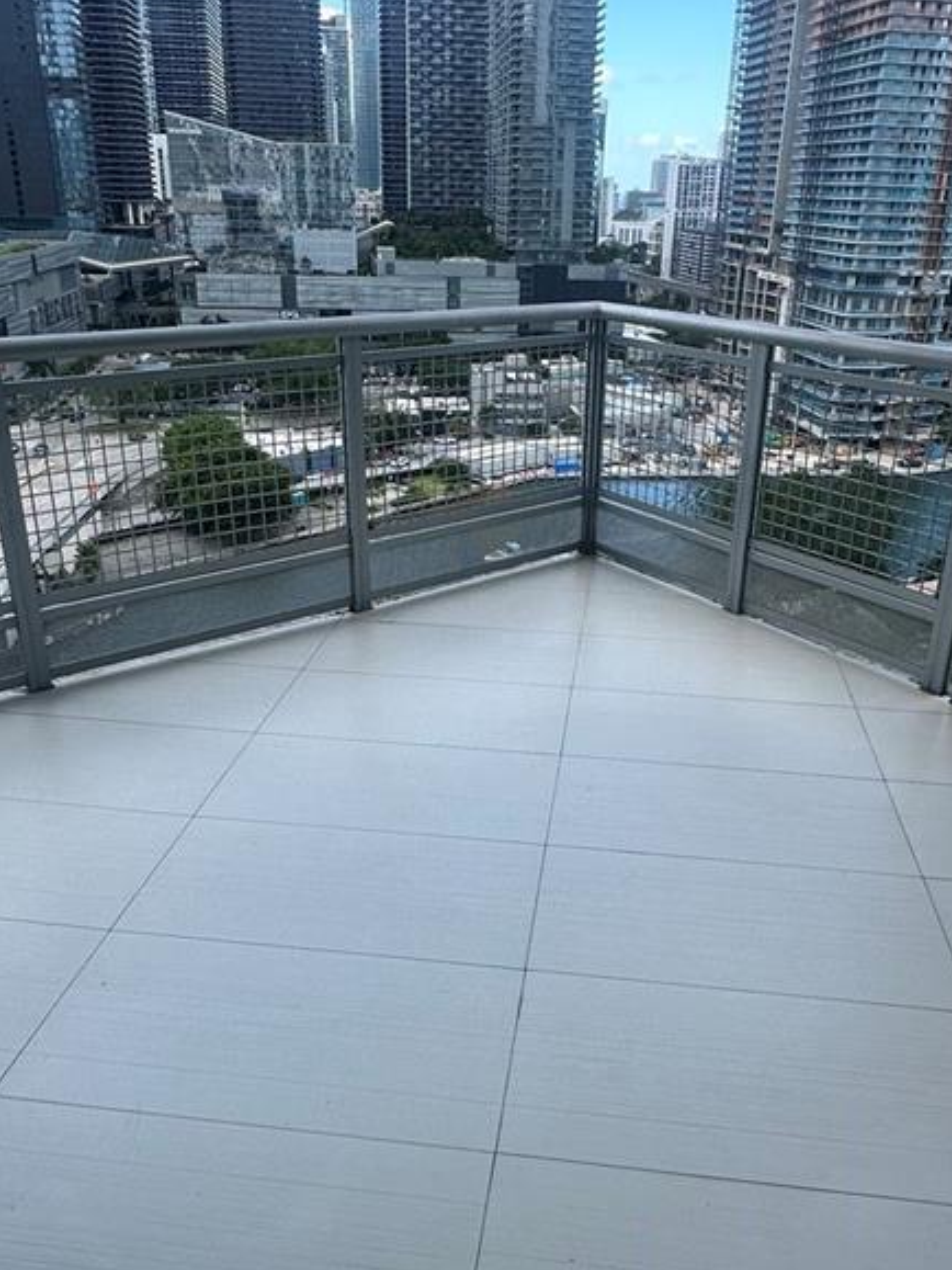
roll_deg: -3.2
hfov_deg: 48.1
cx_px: 524
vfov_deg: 61.7
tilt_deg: -22.6
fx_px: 1064
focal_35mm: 29
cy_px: 627
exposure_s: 1/449
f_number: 2.2
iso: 40
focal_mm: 2.22
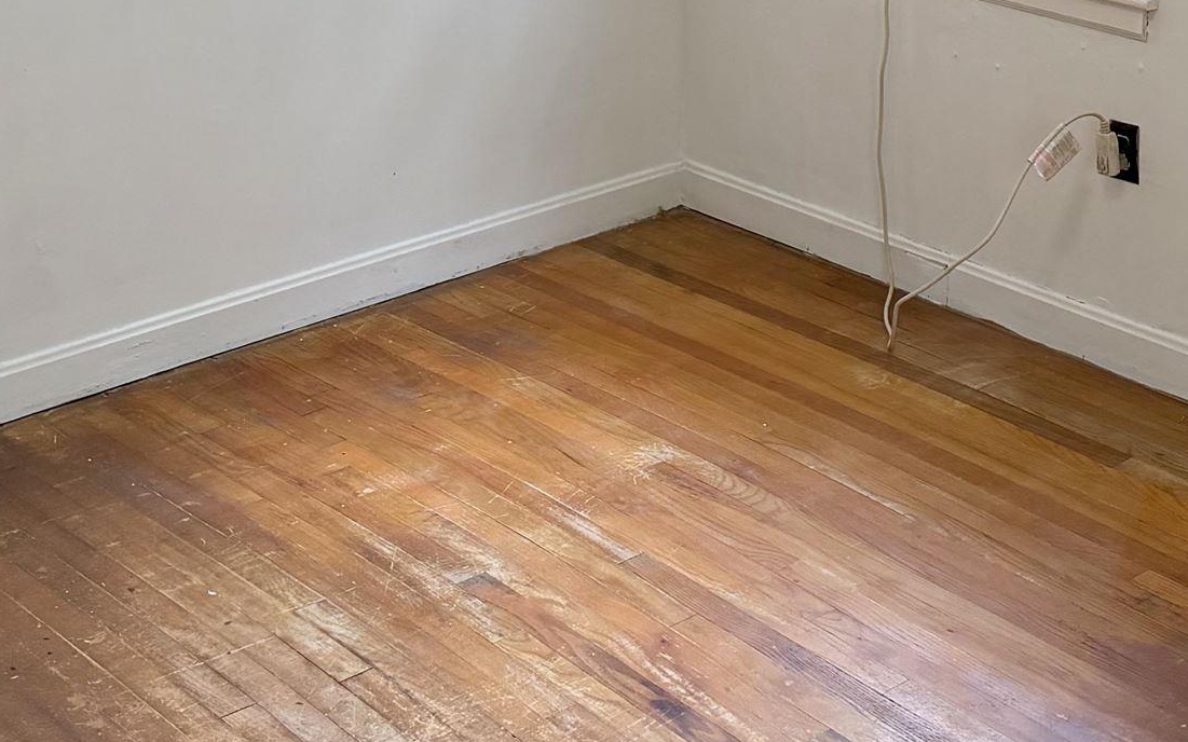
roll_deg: +0.4
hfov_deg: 28.9
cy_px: -58
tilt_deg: -14.3
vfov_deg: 17.8
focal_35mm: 71
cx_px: 753
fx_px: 2299
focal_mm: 6.76
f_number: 1.78
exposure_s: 1/152
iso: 200
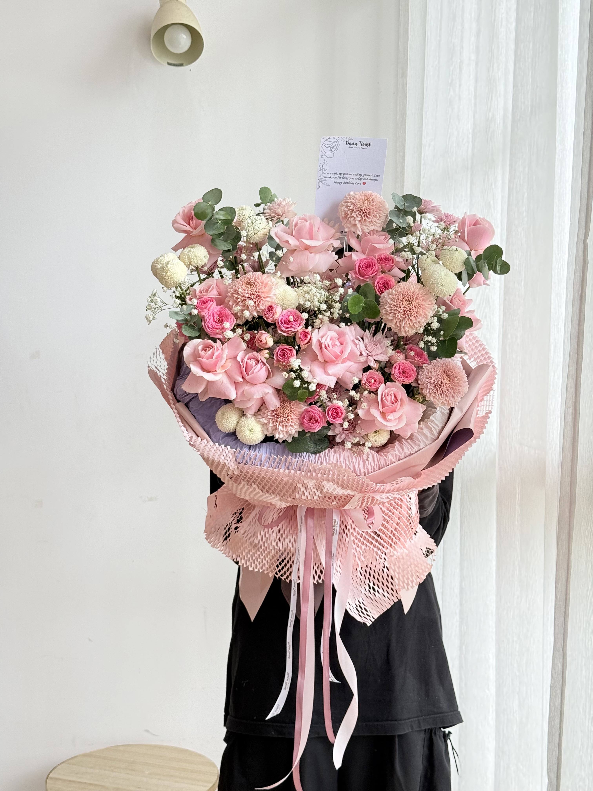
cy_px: 396
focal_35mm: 48
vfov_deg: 39.7
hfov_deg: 30.3
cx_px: 296
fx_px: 1096
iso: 80
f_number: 1.78
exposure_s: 1/100
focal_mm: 6.76
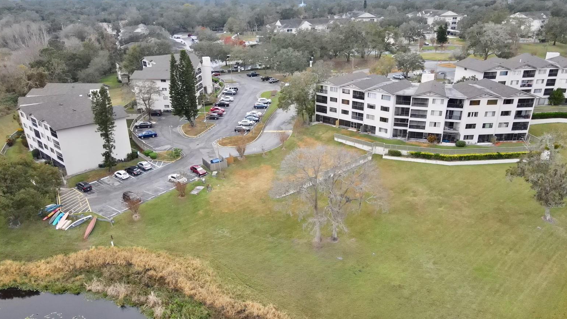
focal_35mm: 27
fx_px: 406
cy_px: 205
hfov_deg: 69.8
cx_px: 289
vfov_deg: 42.5
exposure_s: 1/500
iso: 800
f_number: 2.8
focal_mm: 4.5
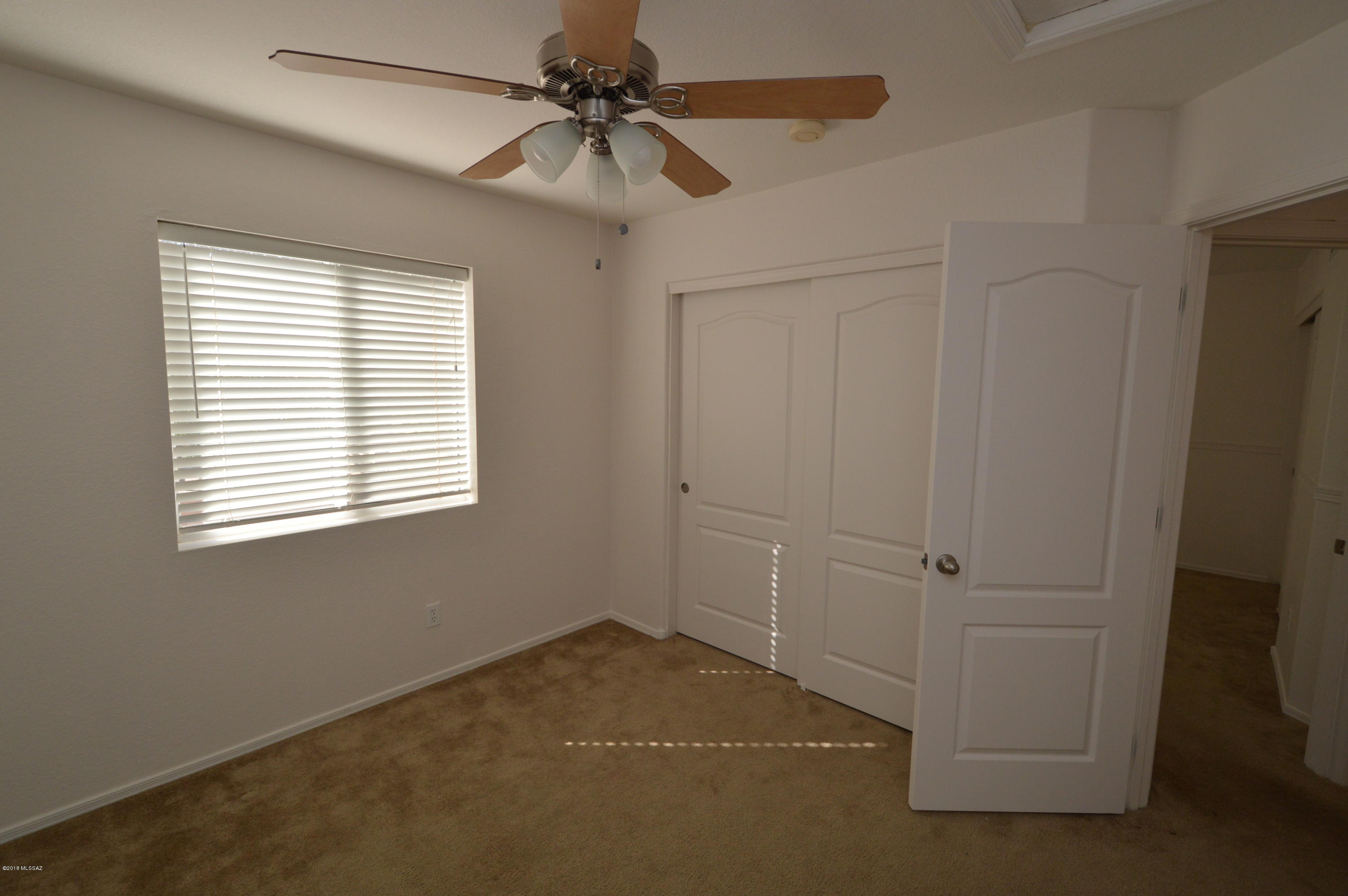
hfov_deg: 100.4
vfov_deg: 77.2
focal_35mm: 15
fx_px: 561
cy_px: 448
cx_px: 674
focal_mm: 10
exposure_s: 1/125
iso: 400
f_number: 5.6
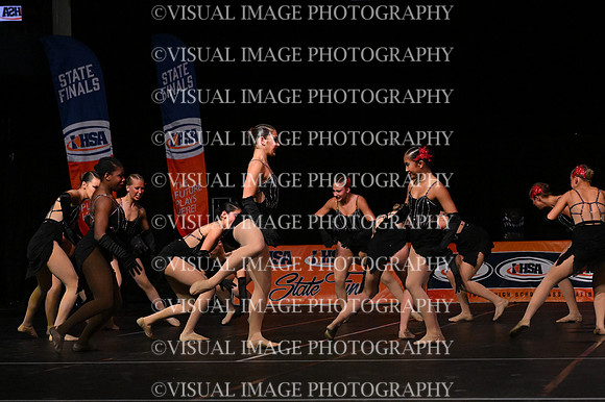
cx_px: 302
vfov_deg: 14.1
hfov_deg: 21.0
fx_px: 1629
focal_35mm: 97
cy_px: 201
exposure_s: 1/1000
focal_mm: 65
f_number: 4
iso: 8000
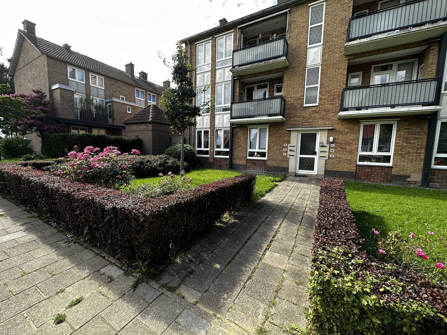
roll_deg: -1.5
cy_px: 168
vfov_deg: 85.7
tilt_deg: -6.3
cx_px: 224
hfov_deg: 102.1
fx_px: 181
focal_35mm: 14
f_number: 2.2
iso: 40
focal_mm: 2.22
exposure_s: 1/479
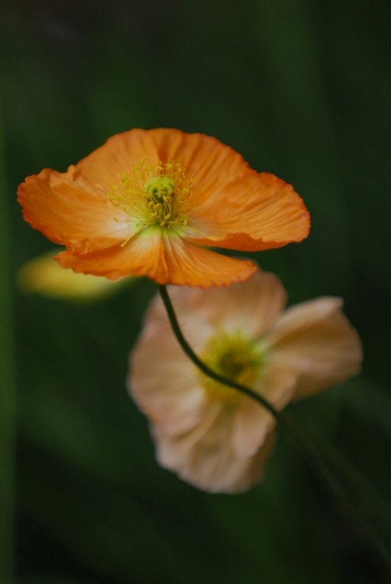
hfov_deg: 5.7
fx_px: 3901
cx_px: 196
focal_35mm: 240
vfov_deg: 8.6
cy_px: 292
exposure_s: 1/60
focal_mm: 160
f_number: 2.8
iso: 400
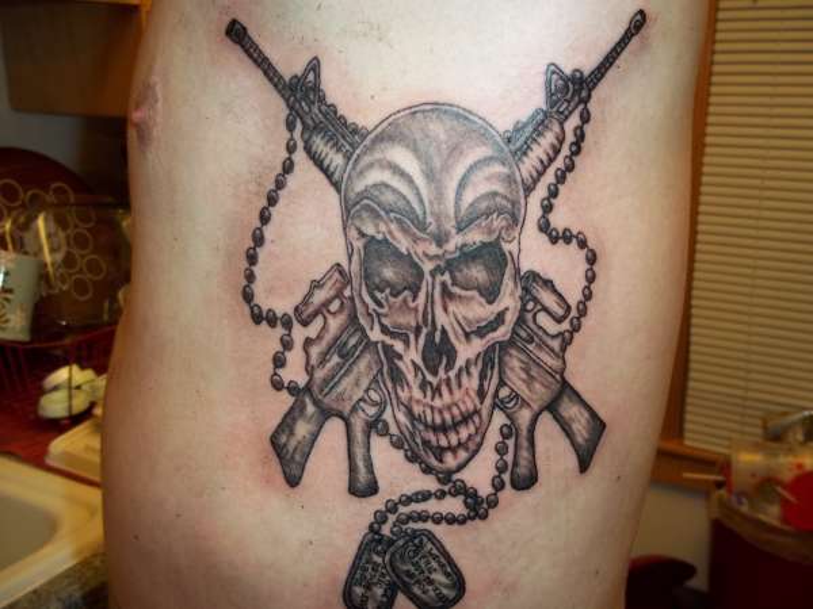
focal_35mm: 36
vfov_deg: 39.7
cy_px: 304
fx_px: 846
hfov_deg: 51.4
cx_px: 406
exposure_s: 1/30
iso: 160
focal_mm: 6.5
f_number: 3.1
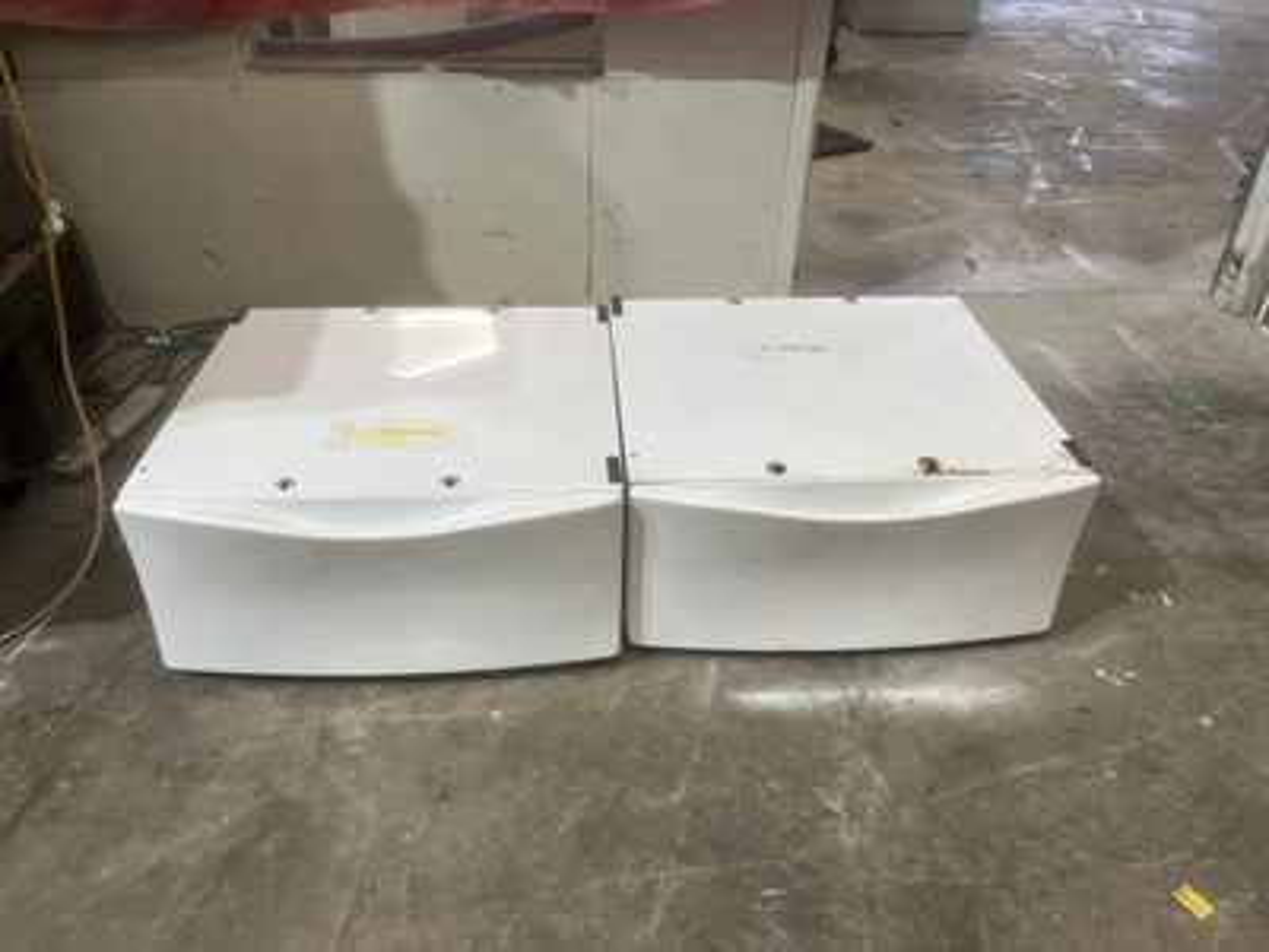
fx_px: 953
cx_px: 634
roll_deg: +0.0
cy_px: 476
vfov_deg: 53.1
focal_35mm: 26
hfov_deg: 67.3
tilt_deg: -35.2
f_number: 1.6
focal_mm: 5.1
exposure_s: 1/120
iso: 100
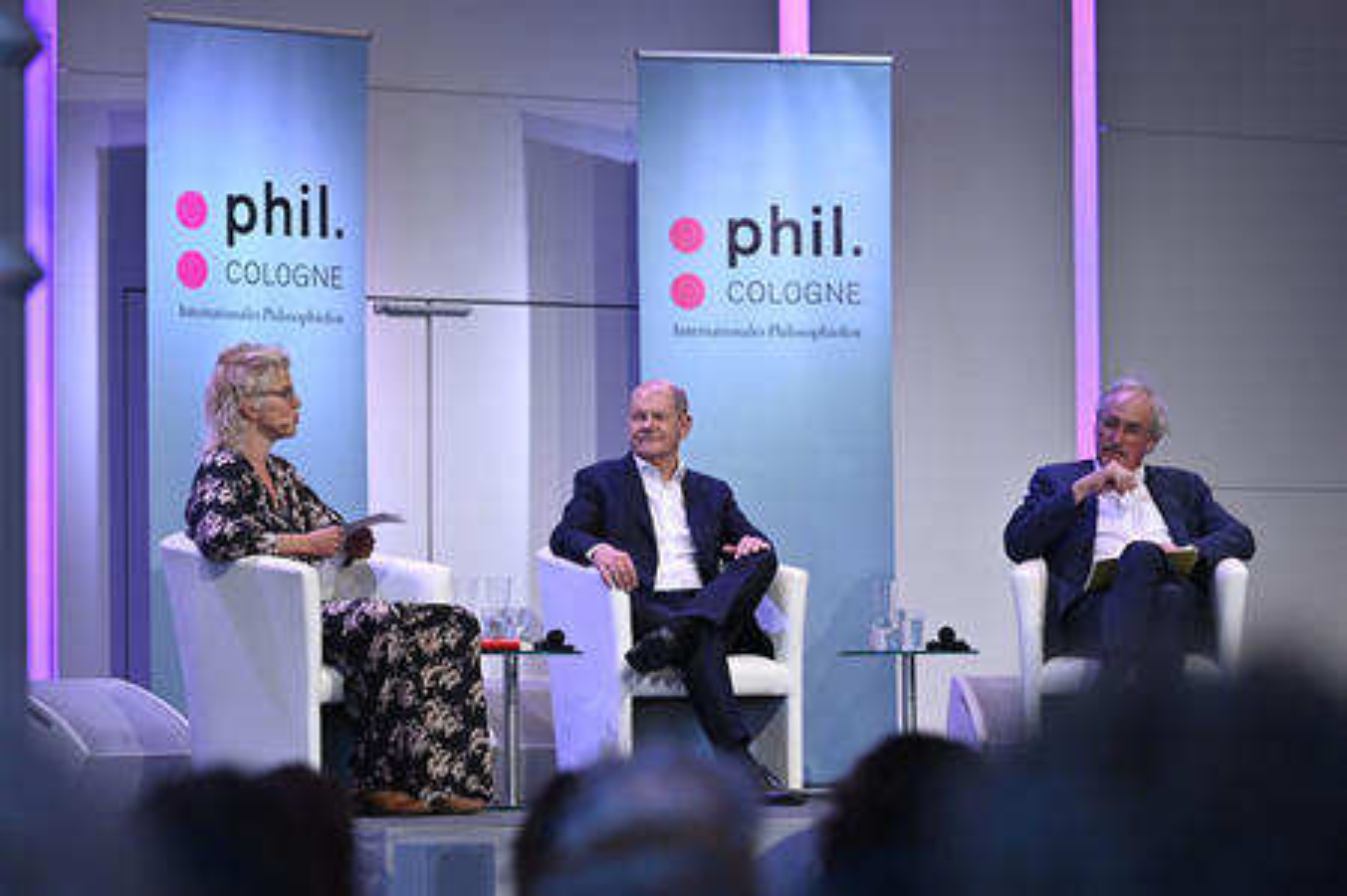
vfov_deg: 11.0
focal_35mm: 125
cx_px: 674
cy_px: 448
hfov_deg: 16.4
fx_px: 4674
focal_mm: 125
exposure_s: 1/400
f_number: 2.8
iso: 500
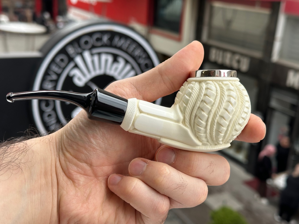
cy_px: 112
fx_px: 415
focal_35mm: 48
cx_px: 150
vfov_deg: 30.3
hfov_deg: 39.7
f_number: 1.78
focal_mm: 6.86
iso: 64
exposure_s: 1/756
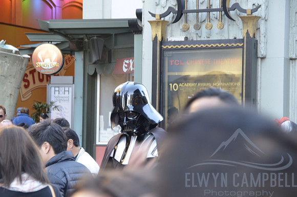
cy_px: 98
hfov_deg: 17.1
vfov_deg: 11.4
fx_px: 988
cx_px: 148
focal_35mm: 120
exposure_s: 1/60
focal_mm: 80
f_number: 5.3
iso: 800
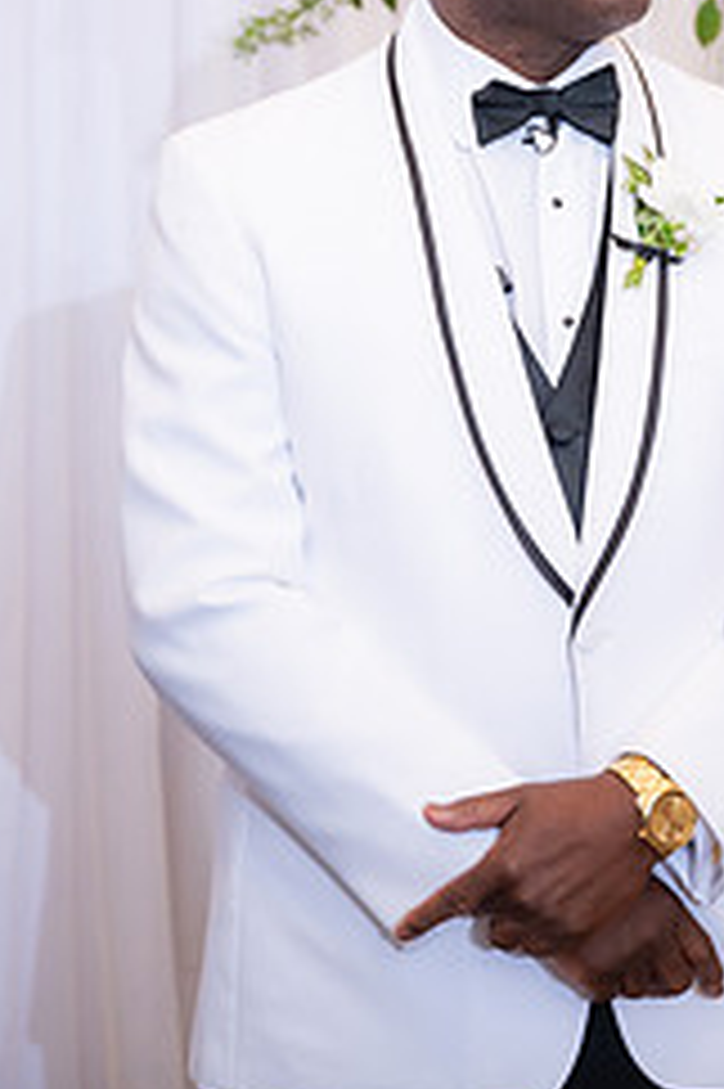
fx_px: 3927
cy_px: 220
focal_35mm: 130
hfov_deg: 10.5
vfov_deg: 15.7
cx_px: 582
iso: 2000
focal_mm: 70
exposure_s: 1/200
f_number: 2.8
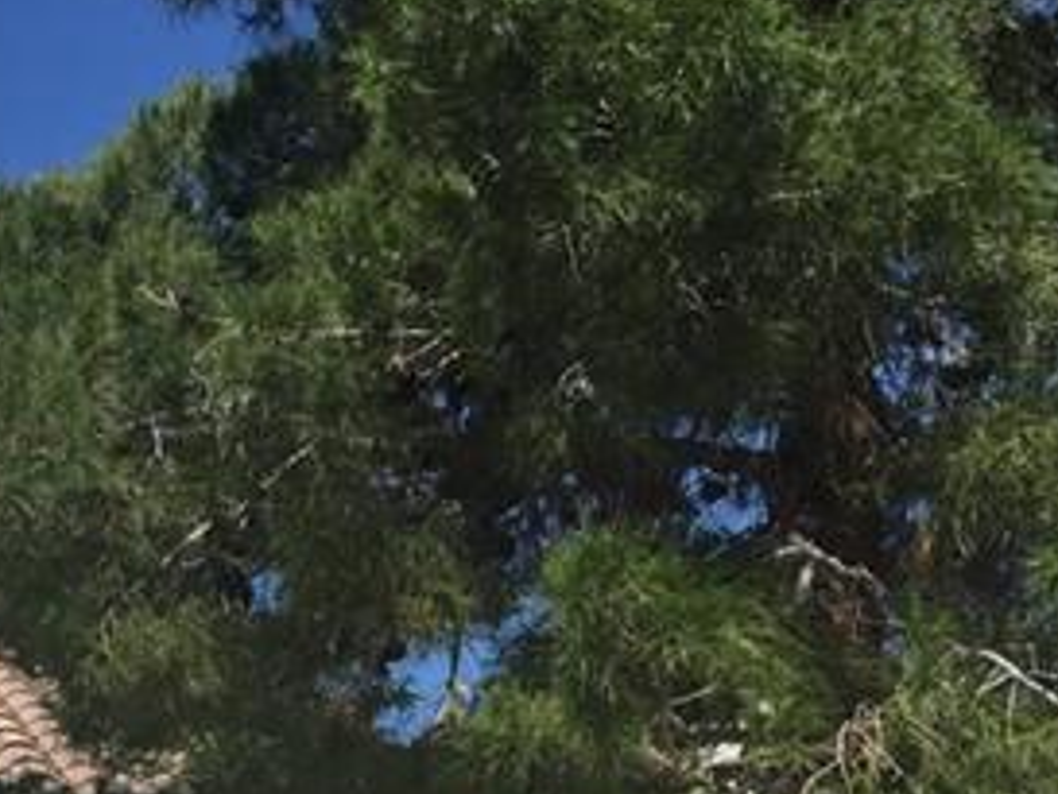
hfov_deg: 21.2
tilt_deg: +6.6
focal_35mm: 85
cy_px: 1011
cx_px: -244
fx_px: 2599
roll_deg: -1.5
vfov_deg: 16.5
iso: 32
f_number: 2.2
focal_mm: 4.15
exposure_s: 1/2083
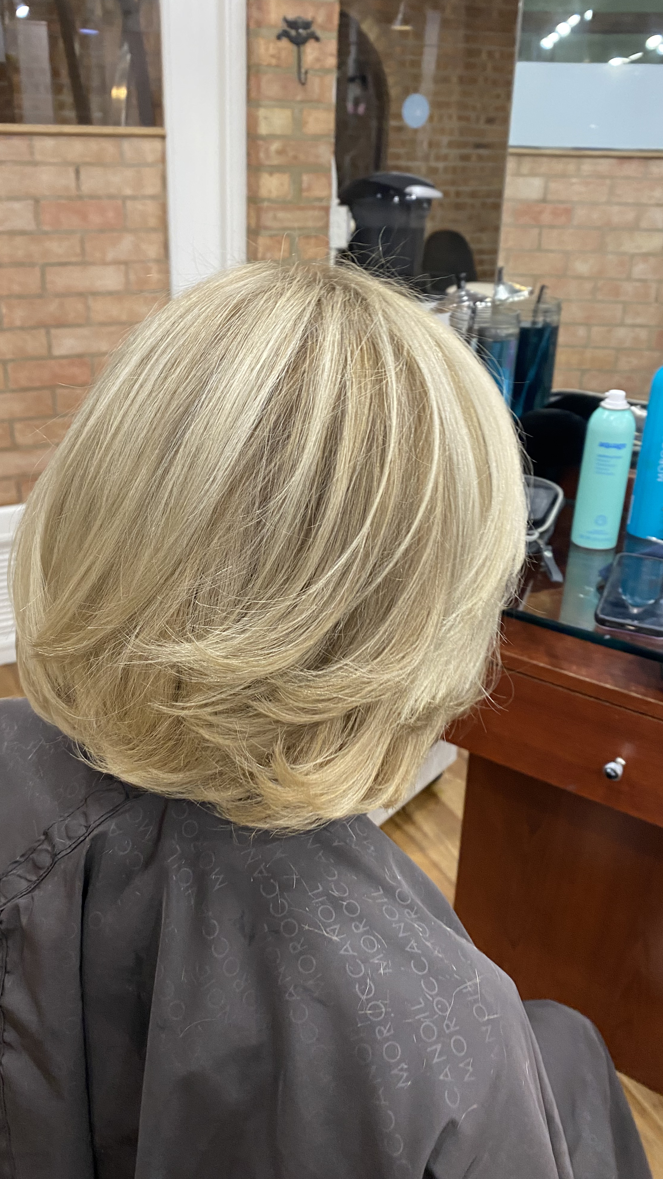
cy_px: 587
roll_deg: -1.6
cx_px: 302
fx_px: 906
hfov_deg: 40.1
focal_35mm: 29
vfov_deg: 66.1
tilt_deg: -24.9
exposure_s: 1/60
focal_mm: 4.25
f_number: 1.8
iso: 125
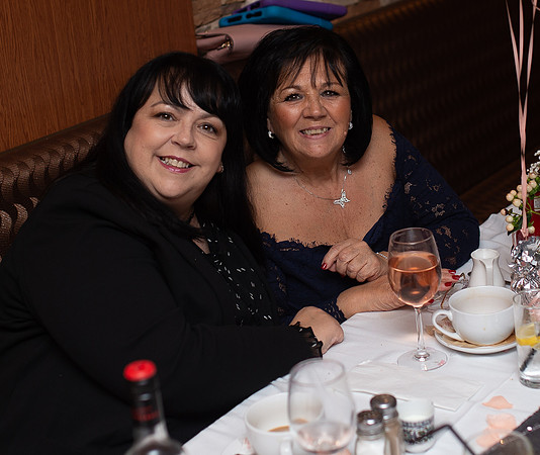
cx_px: 314
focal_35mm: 75
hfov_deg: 24.9
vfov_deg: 21.0
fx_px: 1220
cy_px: 142
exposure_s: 1/100
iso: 160
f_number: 2.5
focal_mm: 35
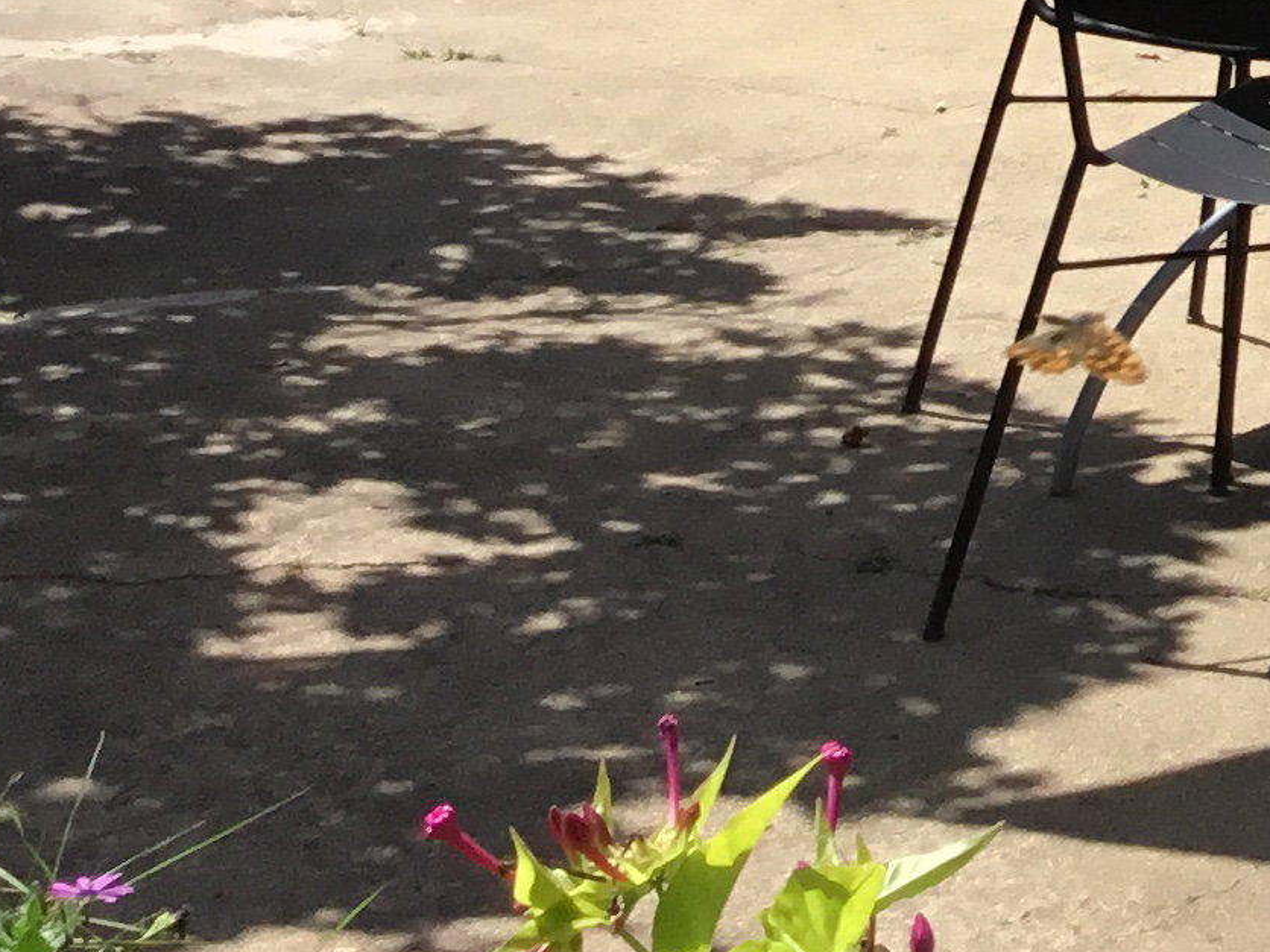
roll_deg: -0.7
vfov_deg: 11.4
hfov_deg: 14.0
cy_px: -721
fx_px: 4439
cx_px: 2463
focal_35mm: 121
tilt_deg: -0.9
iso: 25
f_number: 2.4
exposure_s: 1/1087
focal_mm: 3.3
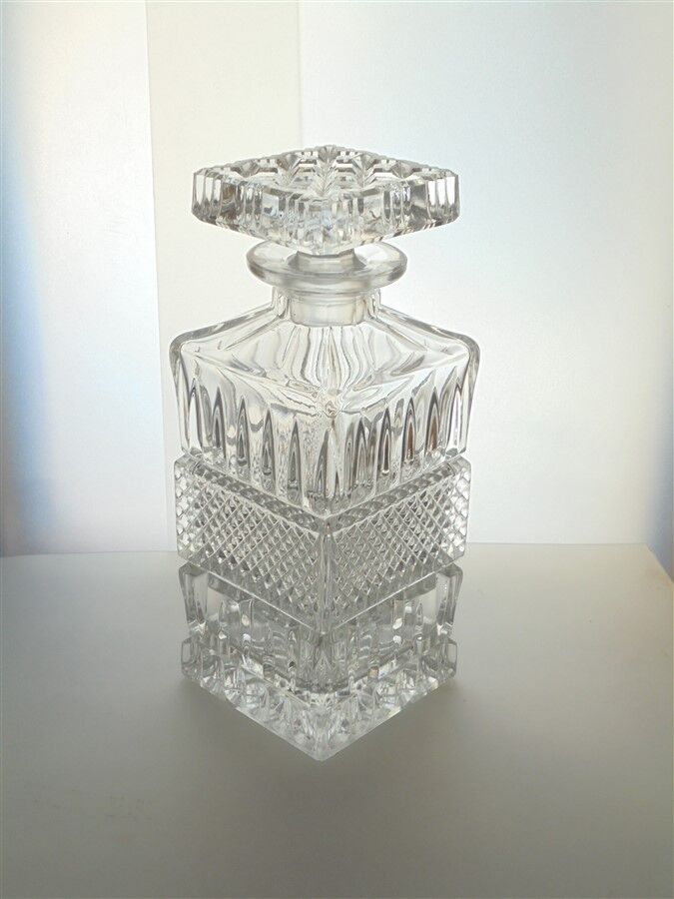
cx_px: 337
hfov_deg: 29.7
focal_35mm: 49
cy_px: 450
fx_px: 1272
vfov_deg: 38.9
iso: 100
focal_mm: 8.9
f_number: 4.8
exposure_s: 1/80
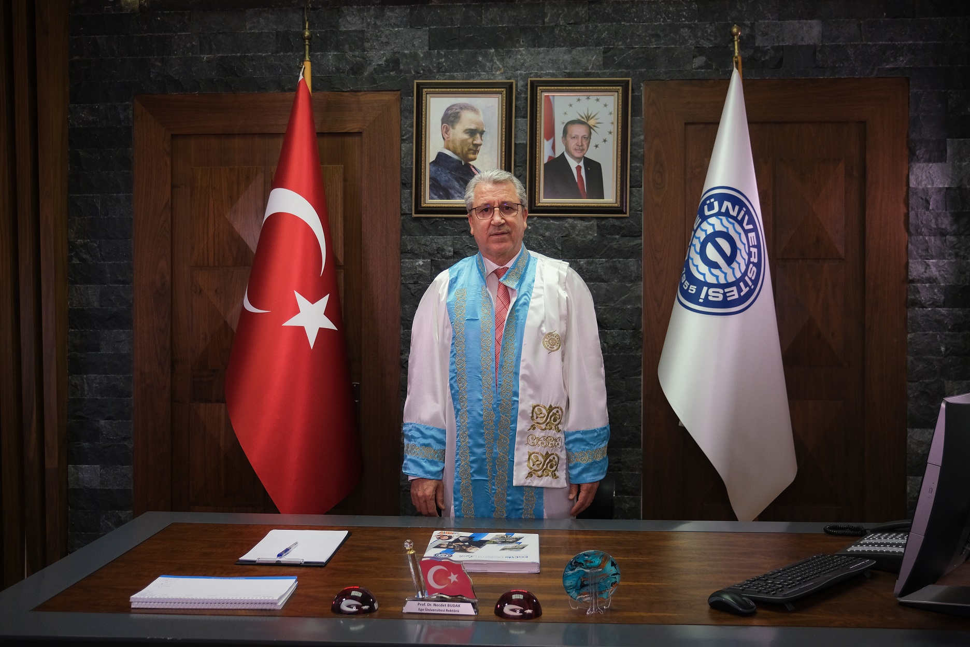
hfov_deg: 57.2
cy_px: 324
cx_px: 485
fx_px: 889
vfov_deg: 40.0
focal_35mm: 33
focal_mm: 22
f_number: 2.8
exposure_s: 1/300
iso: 800
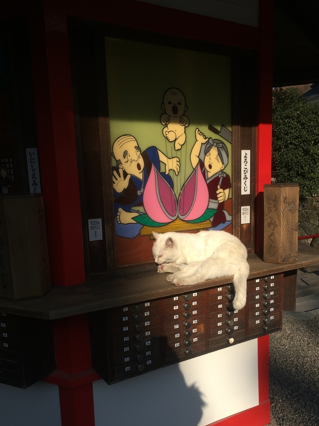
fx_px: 418
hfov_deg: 41.7
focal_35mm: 34
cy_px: 242
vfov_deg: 53.8
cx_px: 185
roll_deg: +2.0
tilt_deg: -9.4
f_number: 2.2
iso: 25
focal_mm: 4.15
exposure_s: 1/1304
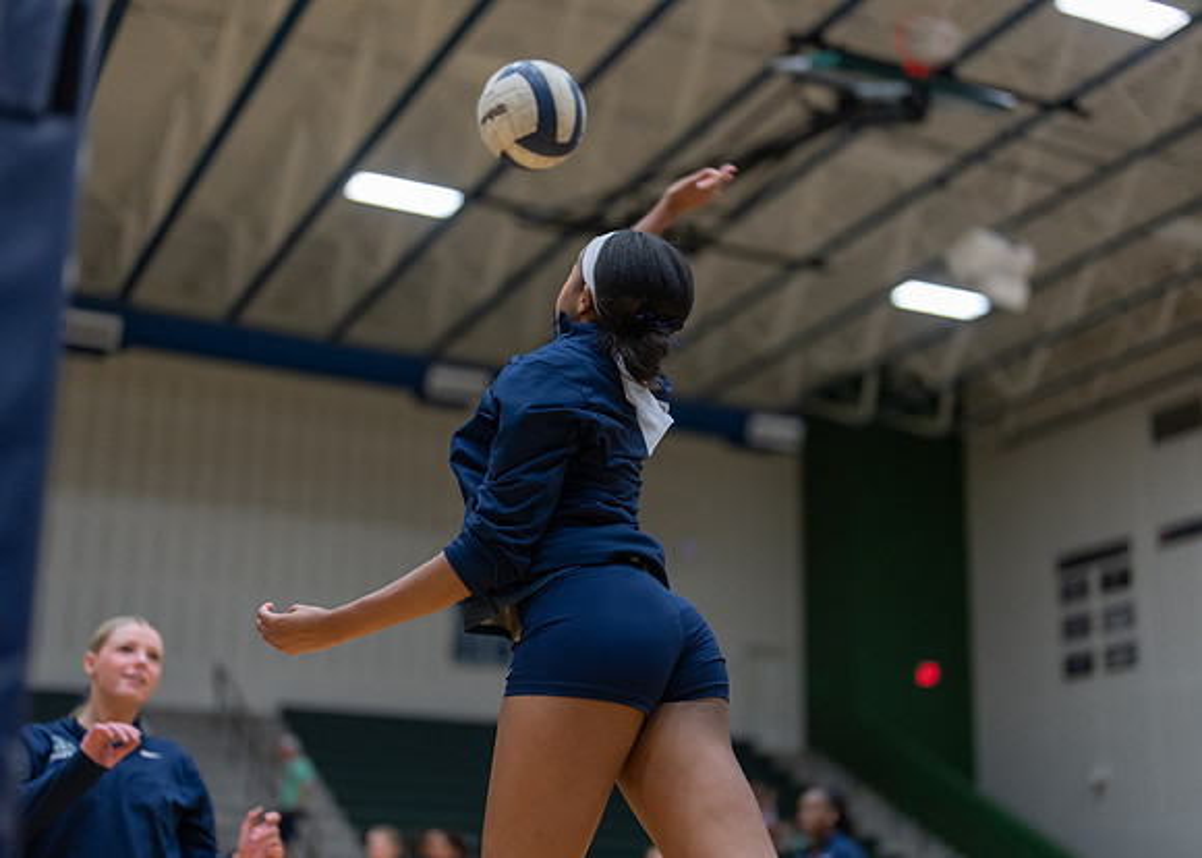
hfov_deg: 37.2
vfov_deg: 27.0
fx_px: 1788
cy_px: 429
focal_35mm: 52
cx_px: 601
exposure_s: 1/1000
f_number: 1.2
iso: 640
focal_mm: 50
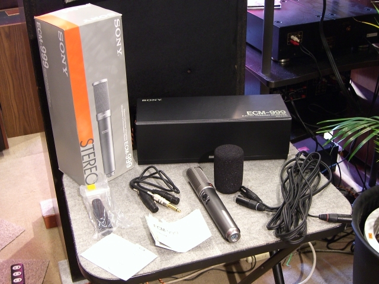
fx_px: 504
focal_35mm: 46
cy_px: 142
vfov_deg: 31.5
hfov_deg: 41.2
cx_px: 190
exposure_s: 1/13
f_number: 3.1
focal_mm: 9.5
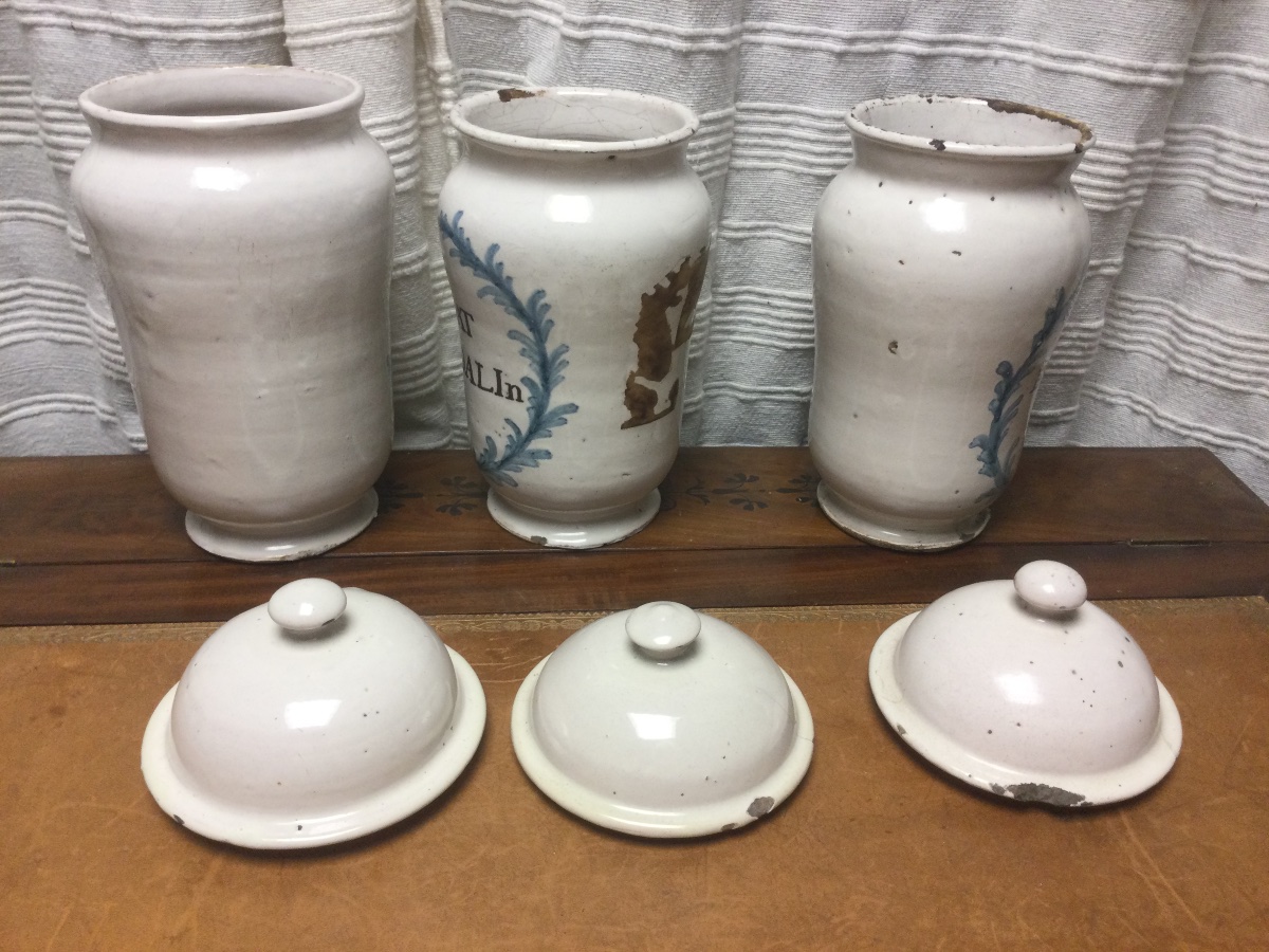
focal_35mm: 31
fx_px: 1136
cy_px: 476
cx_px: 634
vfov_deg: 45.4
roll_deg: -0.6
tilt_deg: -30.0
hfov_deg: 58.4
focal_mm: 3.3
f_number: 2.4
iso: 80
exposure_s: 1/33
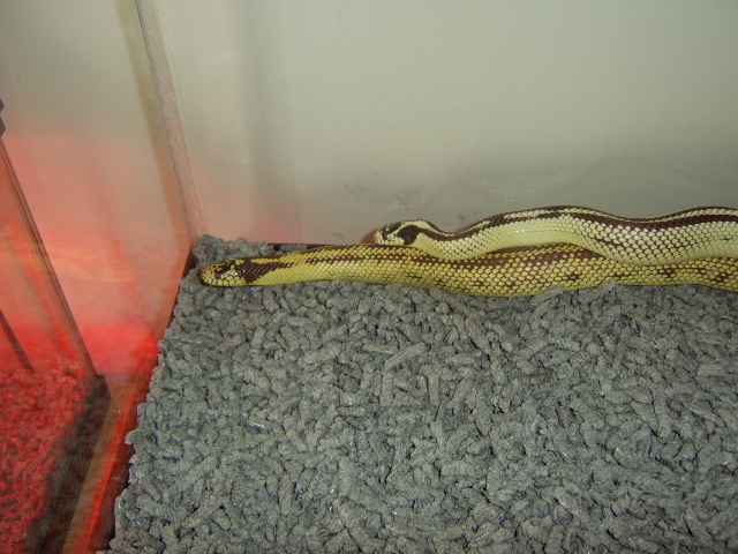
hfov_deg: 58.4
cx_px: 369
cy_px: 277
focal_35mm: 31
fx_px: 661
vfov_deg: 45.4
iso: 141
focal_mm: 8.13
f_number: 2.7
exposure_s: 1/30
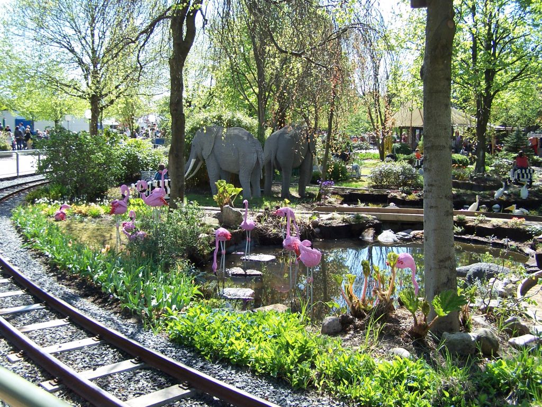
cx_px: 271
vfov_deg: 37.7
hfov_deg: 49.0
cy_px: 204
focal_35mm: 38
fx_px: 595
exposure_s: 1/350
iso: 80
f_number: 2.8
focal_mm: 6.3
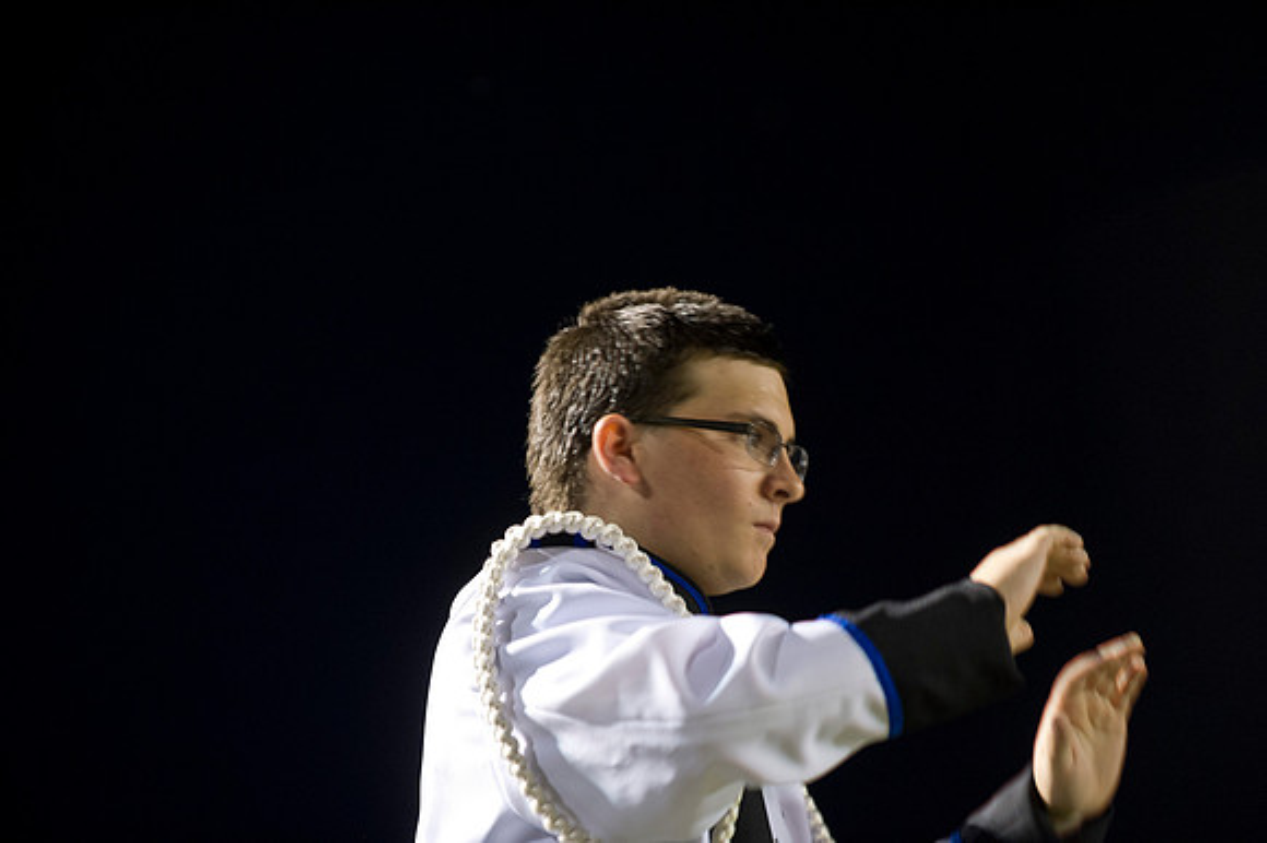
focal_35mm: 160
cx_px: 634
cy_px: 422
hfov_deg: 12.8
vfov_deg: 8.6
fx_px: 5628
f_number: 3.2
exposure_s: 1/125
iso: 3200
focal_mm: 160
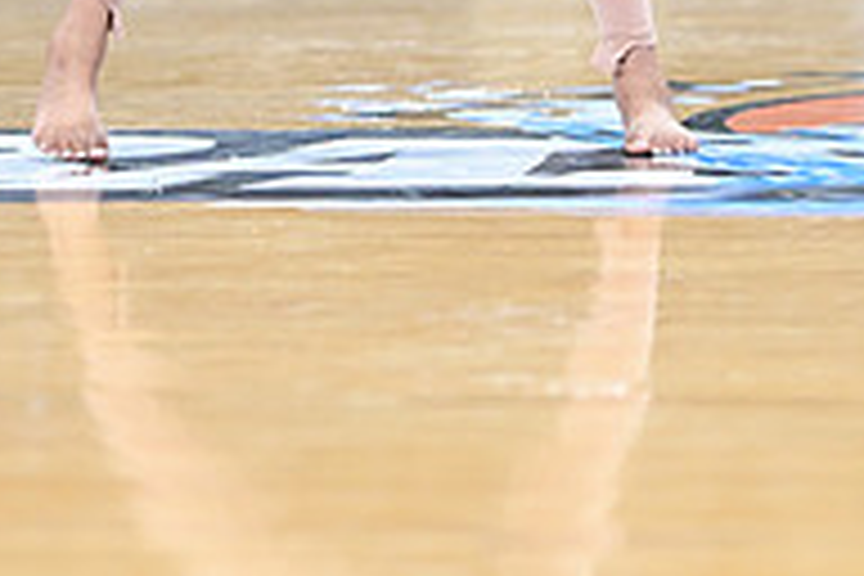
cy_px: -279
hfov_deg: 5.7
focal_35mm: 363
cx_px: 513
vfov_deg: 3.8
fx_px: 8711
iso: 6400
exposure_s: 1/1000
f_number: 3.2
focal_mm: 120
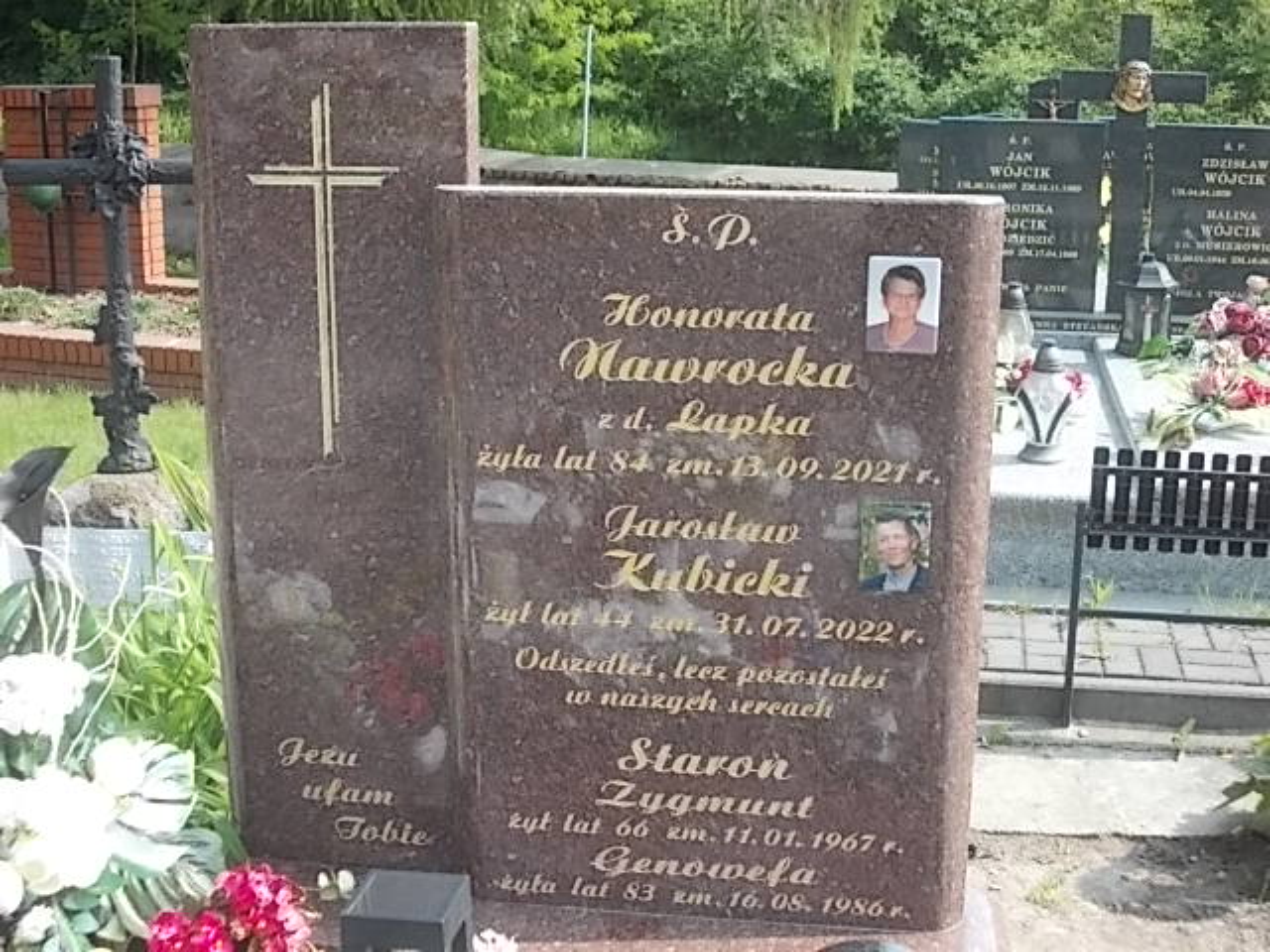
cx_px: 635
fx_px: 1871
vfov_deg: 28.6
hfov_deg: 37.5
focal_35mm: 51
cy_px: 476
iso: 80
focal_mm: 7.2
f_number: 3.6
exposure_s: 1/200
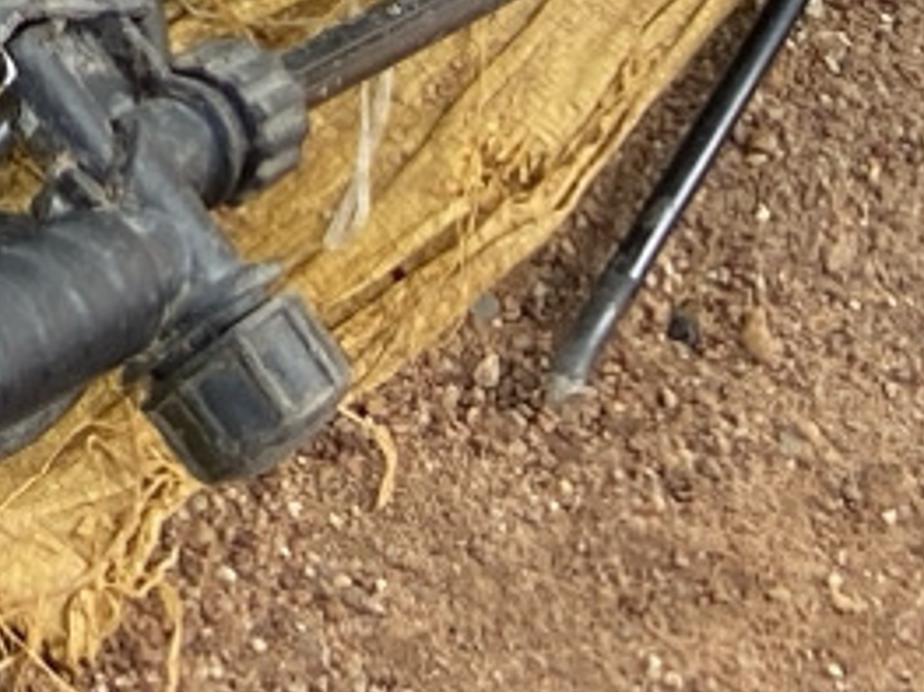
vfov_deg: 6.8
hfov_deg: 9.4
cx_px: -892
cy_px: -1324
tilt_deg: -46.2
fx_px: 5283
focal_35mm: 198
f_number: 1.8
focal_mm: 4.25
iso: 32
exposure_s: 1/179
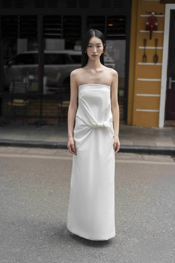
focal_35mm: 55
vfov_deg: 36.2
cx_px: 88
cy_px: 132
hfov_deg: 24.6
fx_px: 401
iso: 250
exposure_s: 1/1250
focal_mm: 55
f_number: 2.5
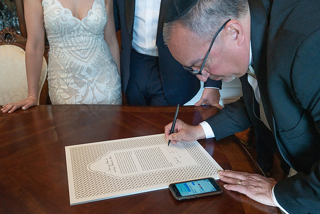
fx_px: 331
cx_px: 152
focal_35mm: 37
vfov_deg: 35.7
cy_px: 112
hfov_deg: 51.6
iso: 1250
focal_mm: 35
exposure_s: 1/125
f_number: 5.6
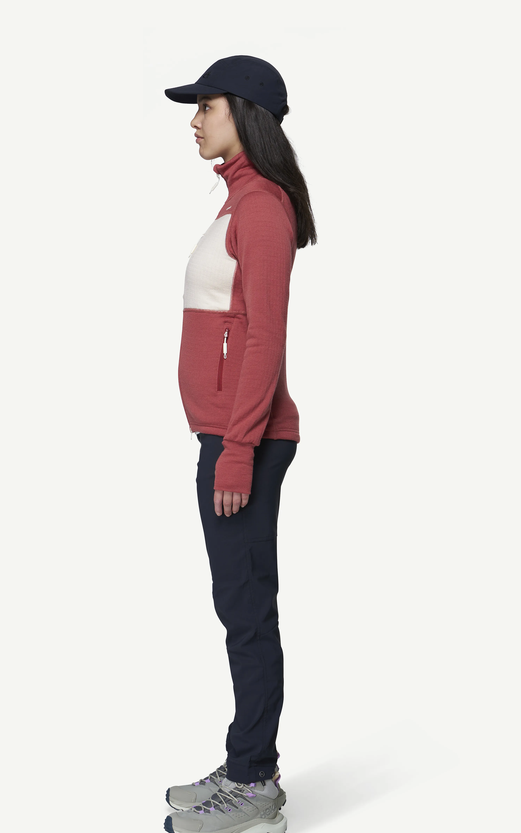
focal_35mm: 90
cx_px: 189
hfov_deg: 14.5
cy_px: 405
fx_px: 2045
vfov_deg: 23.0
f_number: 6.3
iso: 100
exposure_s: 1/50
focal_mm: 73
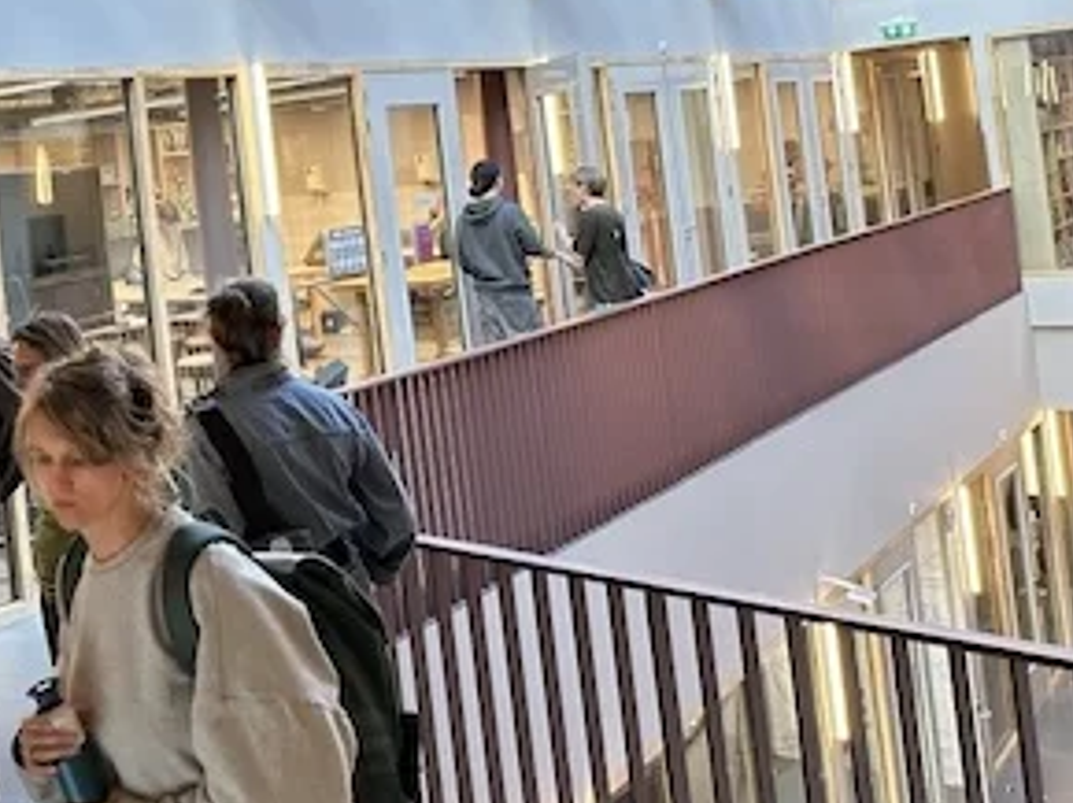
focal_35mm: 47
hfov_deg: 36.8
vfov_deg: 30.0
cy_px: 142
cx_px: 28
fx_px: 1456
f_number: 1.78
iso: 125
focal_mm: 6.86
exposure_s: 1/100
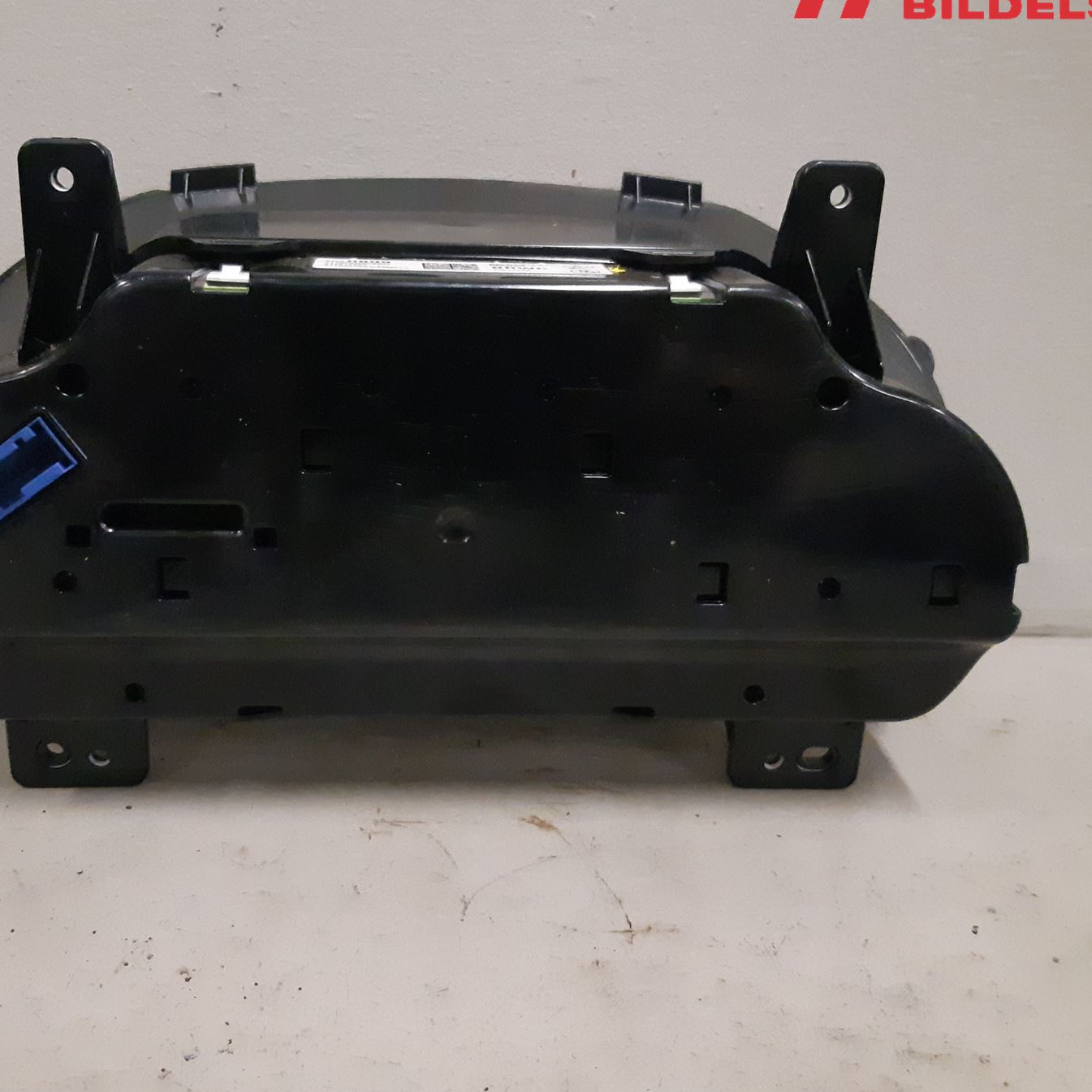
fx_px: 1249
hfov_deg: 47.1
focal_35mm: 35
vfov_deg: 47.2
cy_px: 505
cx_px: 461
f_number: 1.7
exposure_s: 1/193
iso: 800
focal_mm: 3.93
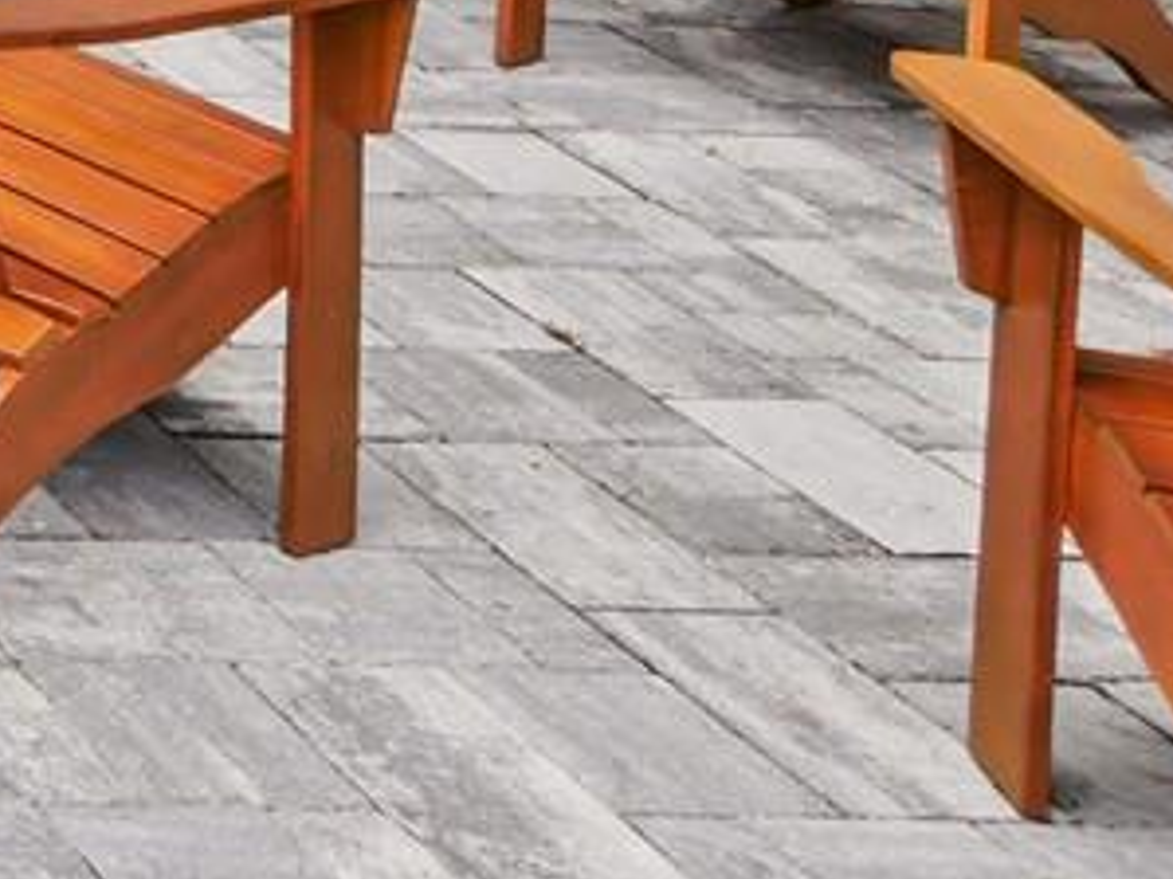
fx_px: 2540
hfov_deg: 15.2
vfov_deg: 14.4
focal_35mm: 75
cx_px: -1616
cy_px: -1126
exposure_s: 1/320
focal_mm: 7
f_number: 7.1
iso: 200
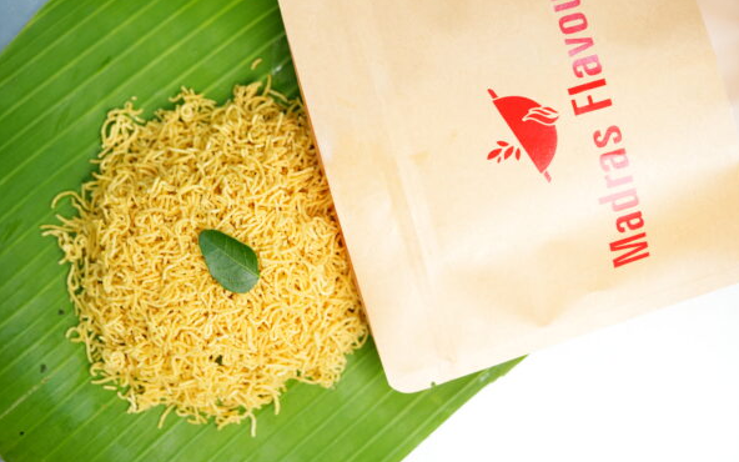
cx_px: 372
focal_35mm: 93
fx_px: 1873
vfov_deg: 14.1
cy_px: 215
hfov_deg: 22.3
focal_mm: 90
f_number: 3.5
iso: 1250
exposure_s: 1/250
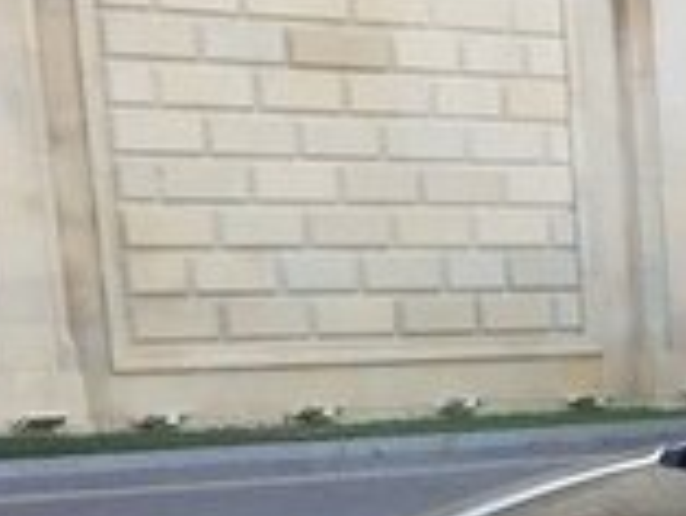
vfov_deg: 11.5
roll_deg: +0.5
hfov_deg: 15.2
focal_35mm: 122
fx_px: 2420
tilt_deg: -10.6
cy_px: 829
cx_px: 961
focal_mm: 4.15
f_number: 2.2
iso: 32
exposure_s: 1/275
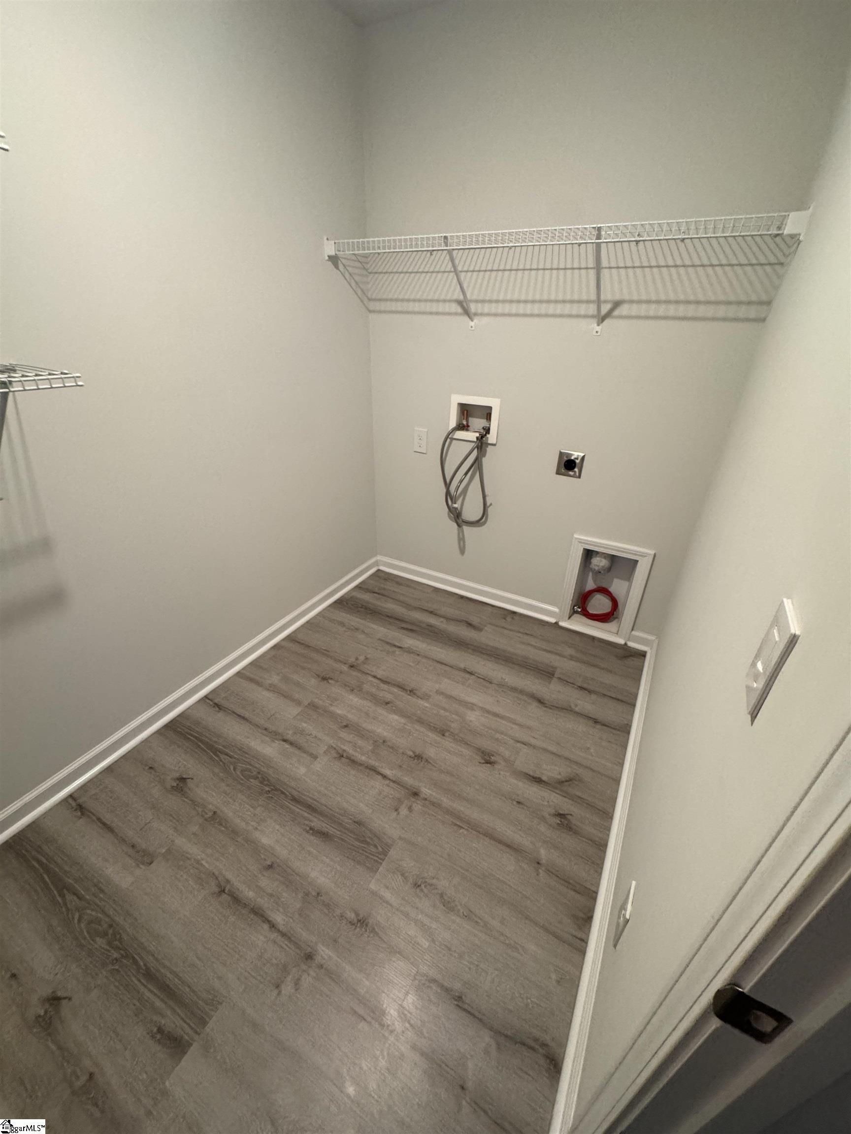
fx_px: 459
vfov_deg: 102.1
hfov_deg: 85.7
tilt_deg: -26.4
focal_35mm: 14
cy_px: 567
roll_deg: -1.1
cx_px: 426
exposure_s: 1/60
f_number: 2.2
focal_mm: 2.22
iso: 320
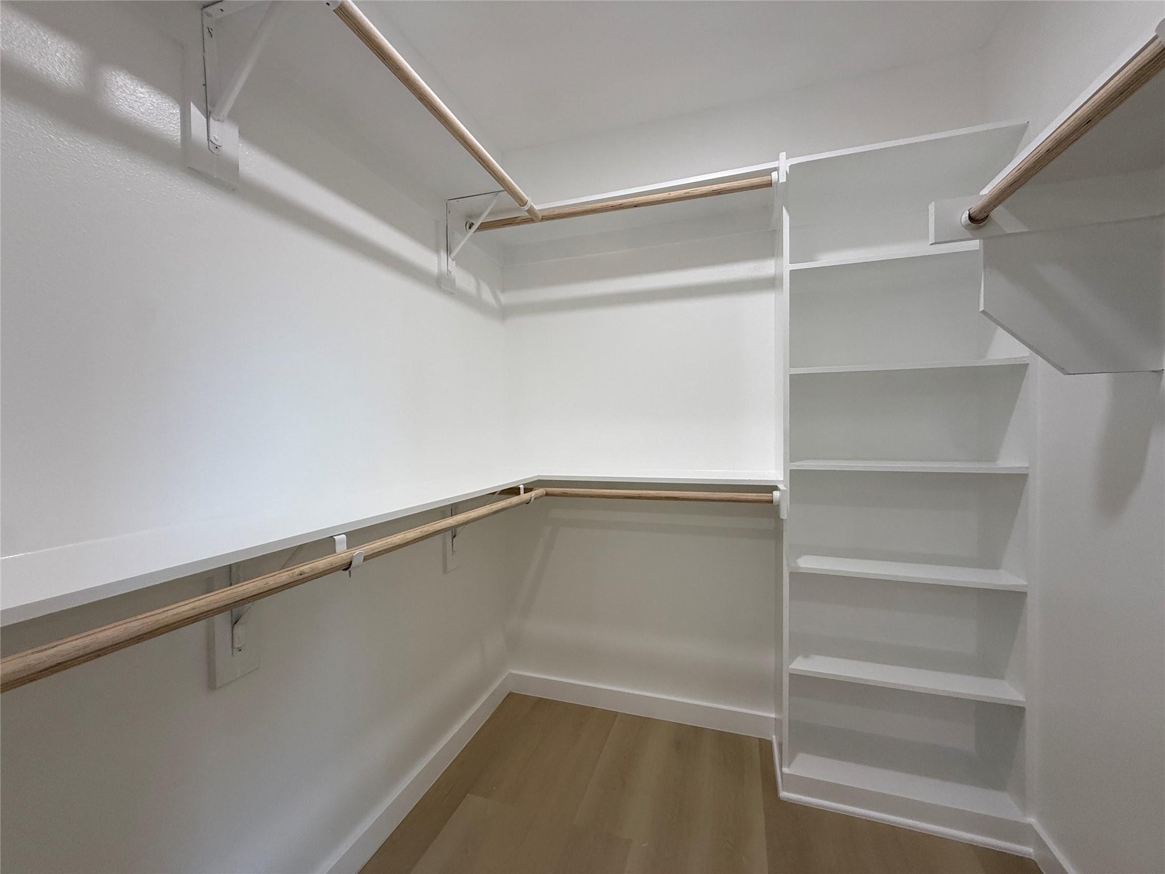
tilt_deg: -0.3
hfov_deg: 102.1
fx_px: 471
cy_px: 437
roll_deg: +0.5
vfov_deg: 85.7
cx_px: 582
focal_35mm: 14
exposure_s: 1/120
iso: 160
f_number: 2.2
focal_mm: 2.22
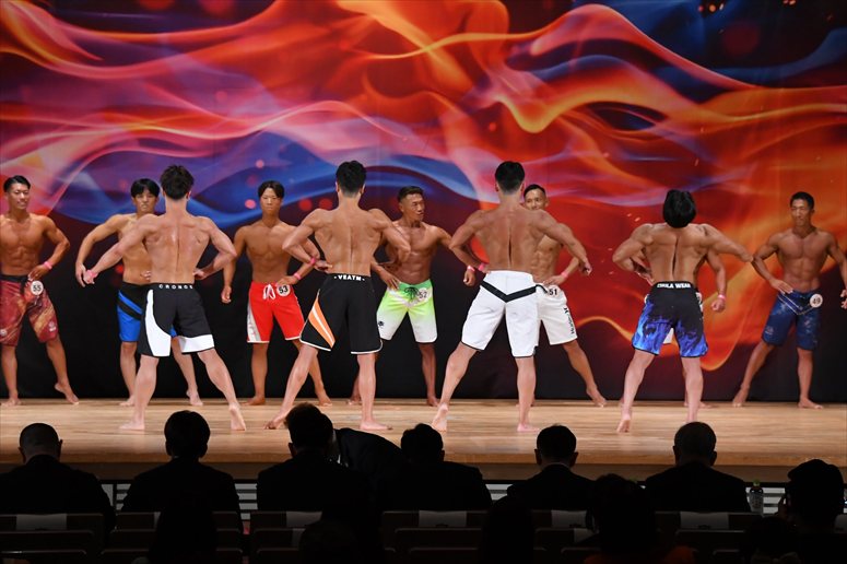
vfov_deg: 10.2
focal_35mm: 135
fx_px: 3175
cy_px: 282
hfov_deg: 15.2
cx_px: 424
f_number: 5.6
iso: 3200
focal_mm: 90
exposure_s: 1/400
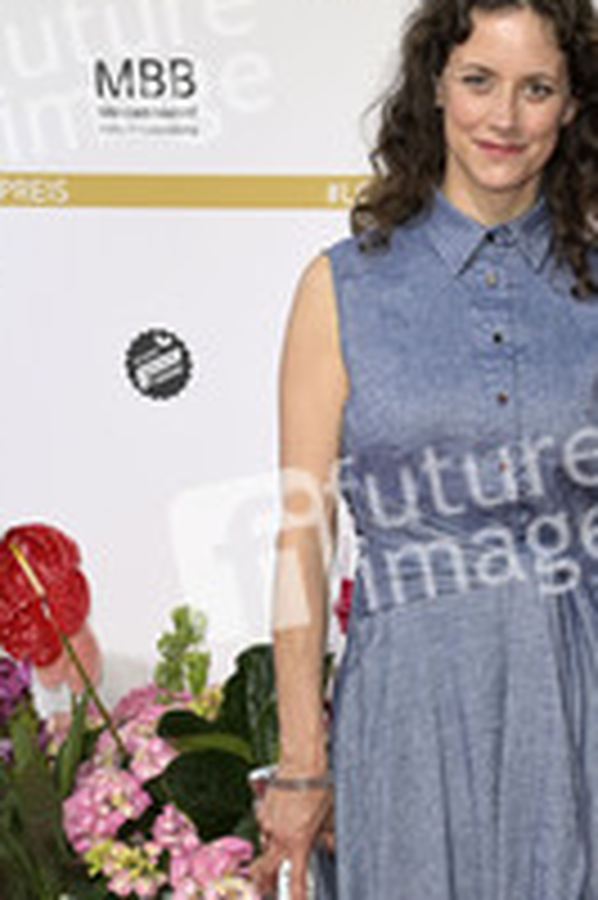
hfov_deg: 11.7
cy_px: 760
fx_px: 2895
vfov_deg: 17.5
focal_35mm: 116
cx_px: 531
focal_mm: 58
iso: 640
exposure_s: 1/250
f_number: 5.6
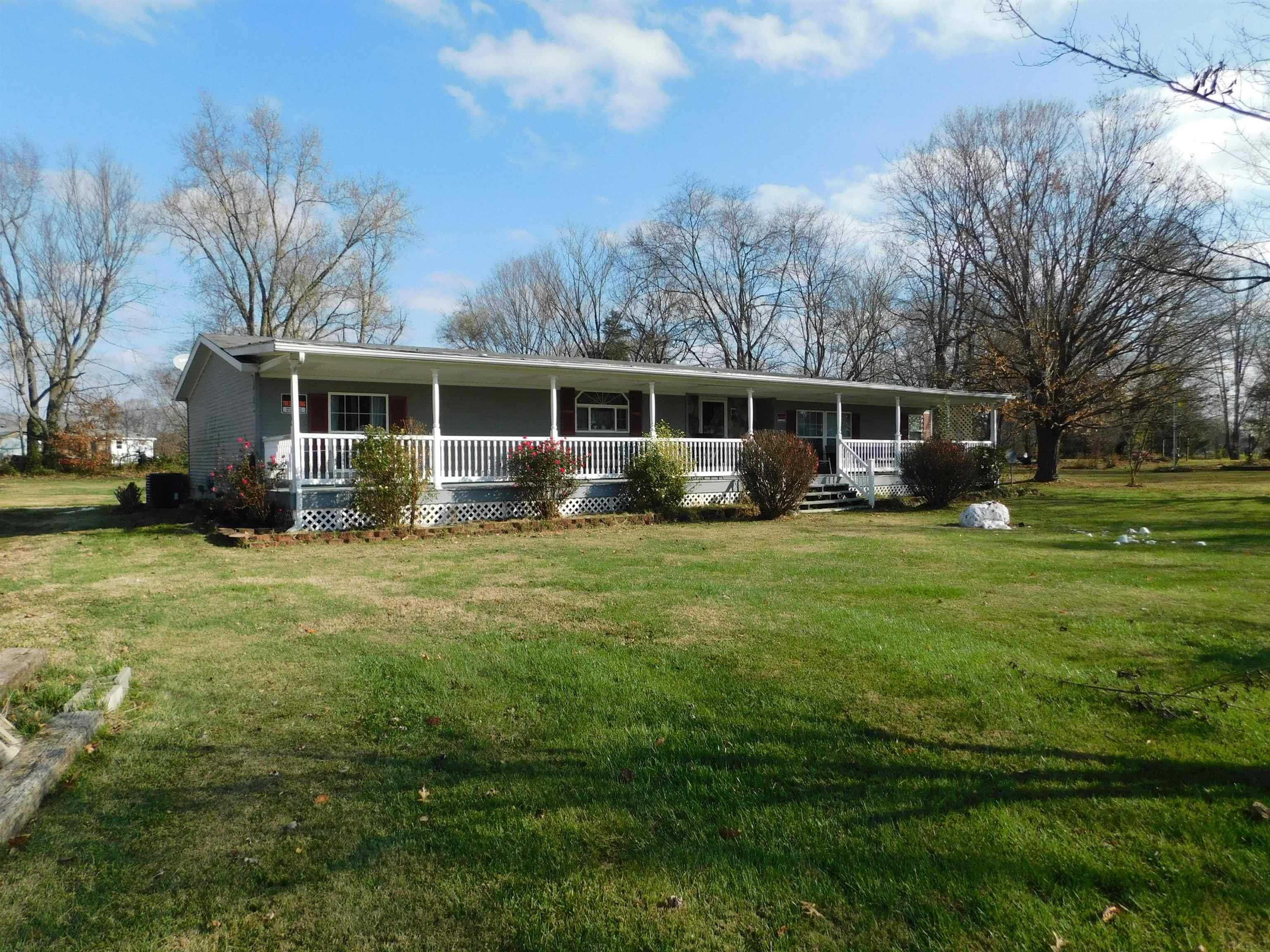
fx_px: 844
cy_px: 476
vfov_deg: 58.9
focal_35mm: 23
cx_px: 635
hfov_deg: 73.9
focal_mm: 4
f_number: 6
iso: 125
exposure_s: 1/400
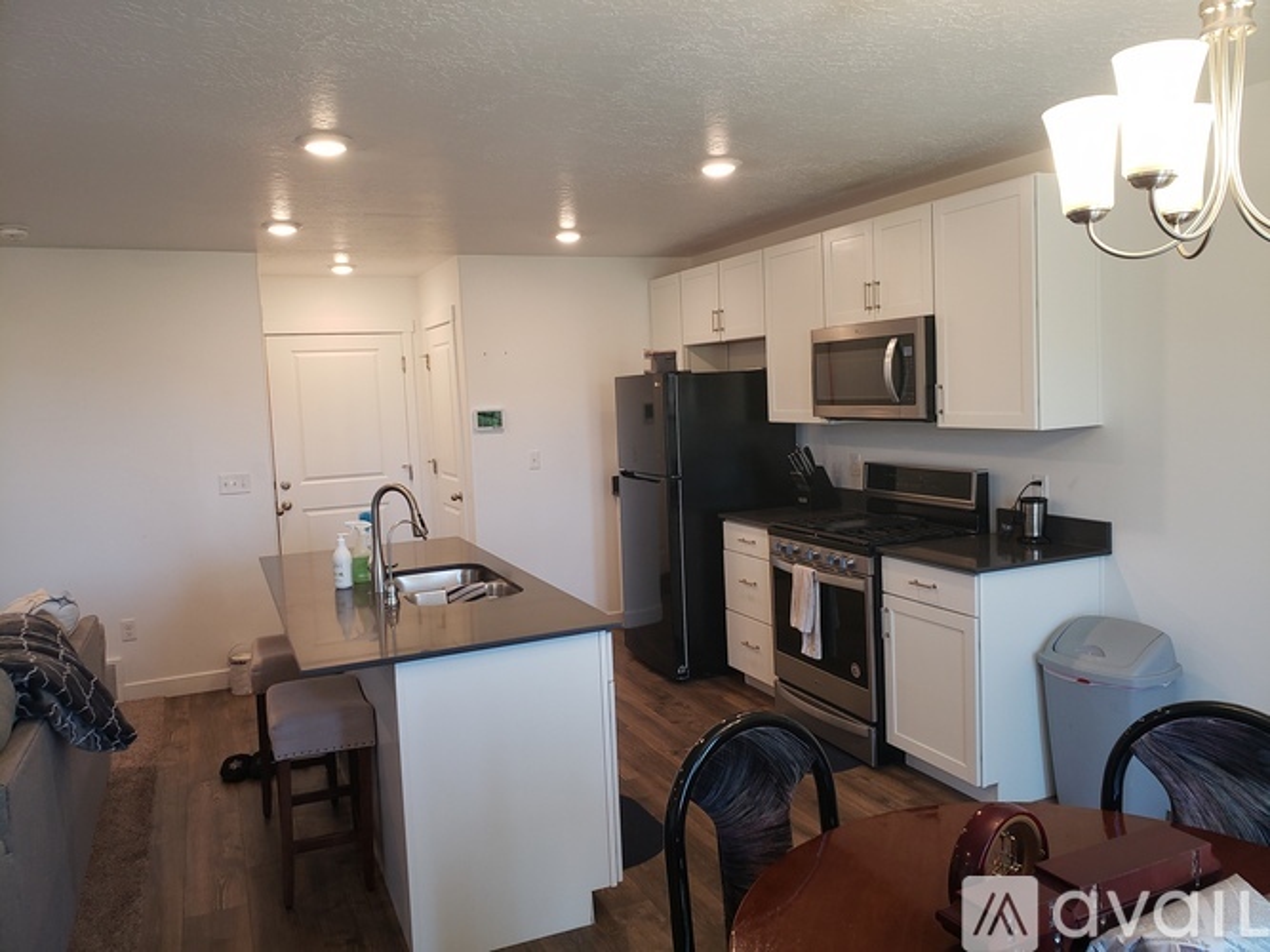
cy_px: 476
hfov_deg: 67.3
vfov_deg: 53.0
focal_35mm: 26
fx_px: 954
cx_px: 635
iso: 160
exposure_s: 1/60
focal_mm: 4.3
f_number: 2.4
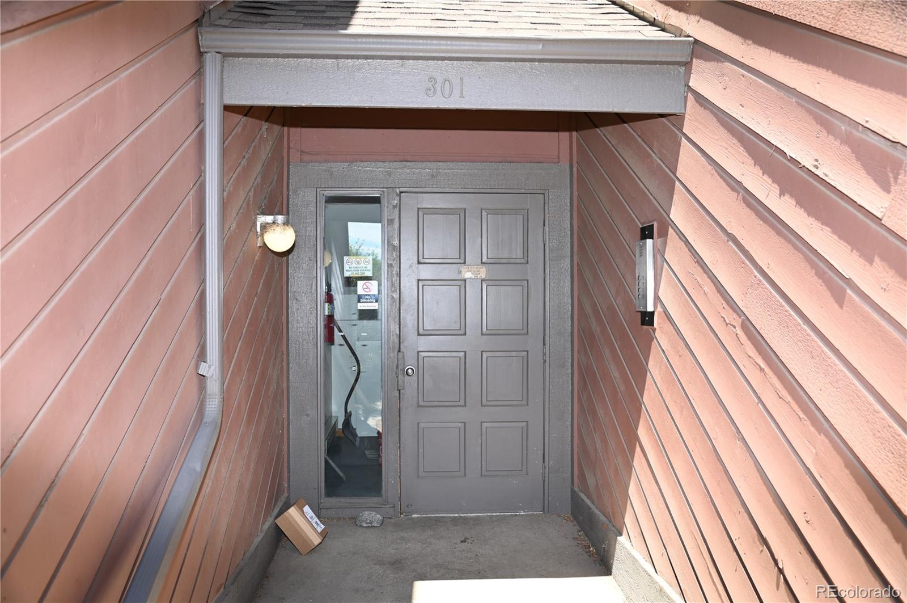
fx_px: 755
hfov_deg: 62.0
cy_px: 302
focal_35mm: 30
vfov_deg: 43.5
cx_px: 454
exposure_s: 1/125
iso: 140
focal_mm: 30
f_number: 5.6
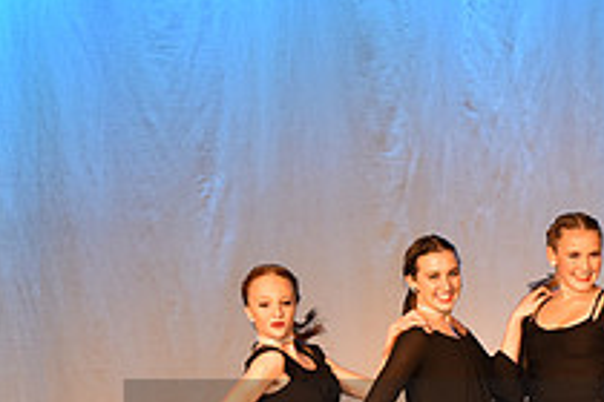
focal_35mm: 337
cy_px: 455
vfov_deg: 4.1
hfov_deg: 6.1
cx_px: 437
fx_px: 5654
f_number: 4
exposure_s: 1/200
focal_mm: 122
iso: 2000
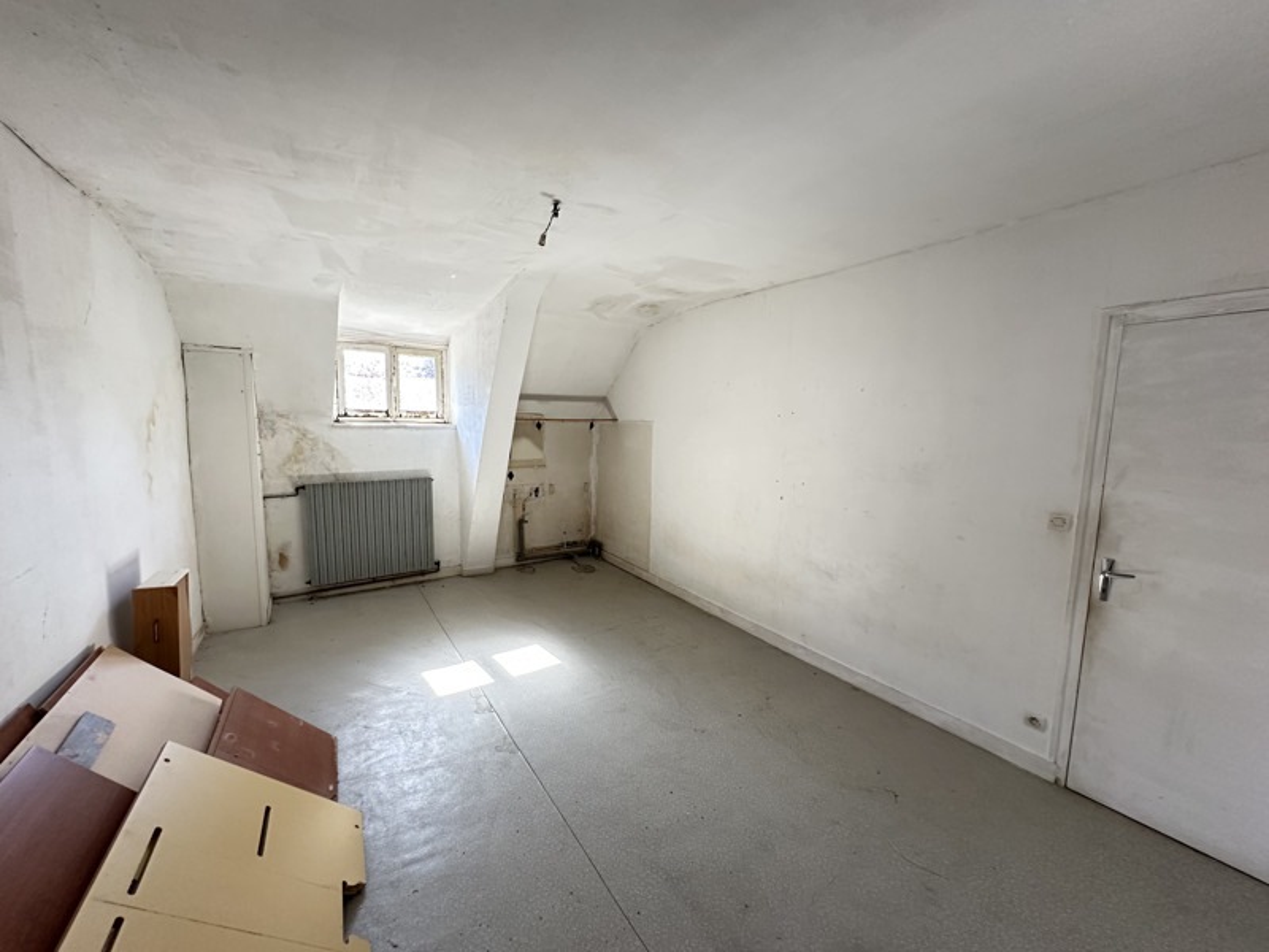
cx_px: 634
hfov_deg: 102.1
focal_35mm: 14
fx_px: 513
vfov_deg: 85.7
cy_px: 476
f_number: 2.2
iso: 320
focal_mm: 2.22
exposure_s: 1/99
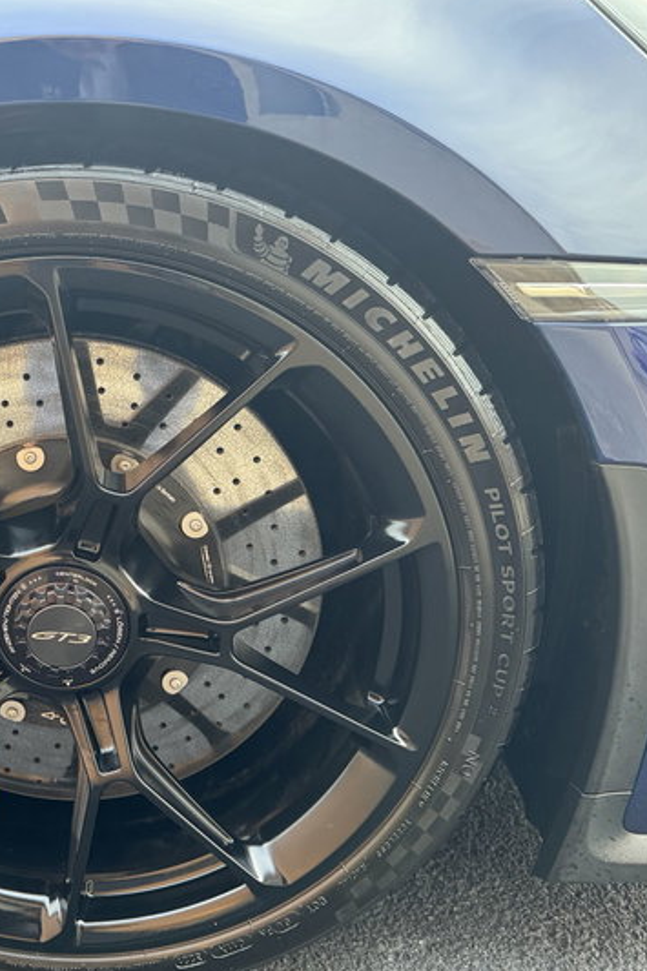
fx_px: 971
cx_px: 42
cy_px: 501
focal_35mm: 36
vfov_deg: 53.1
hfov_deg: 34.4
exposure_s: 1/60
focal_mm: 6.86
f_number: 1.78
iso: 400
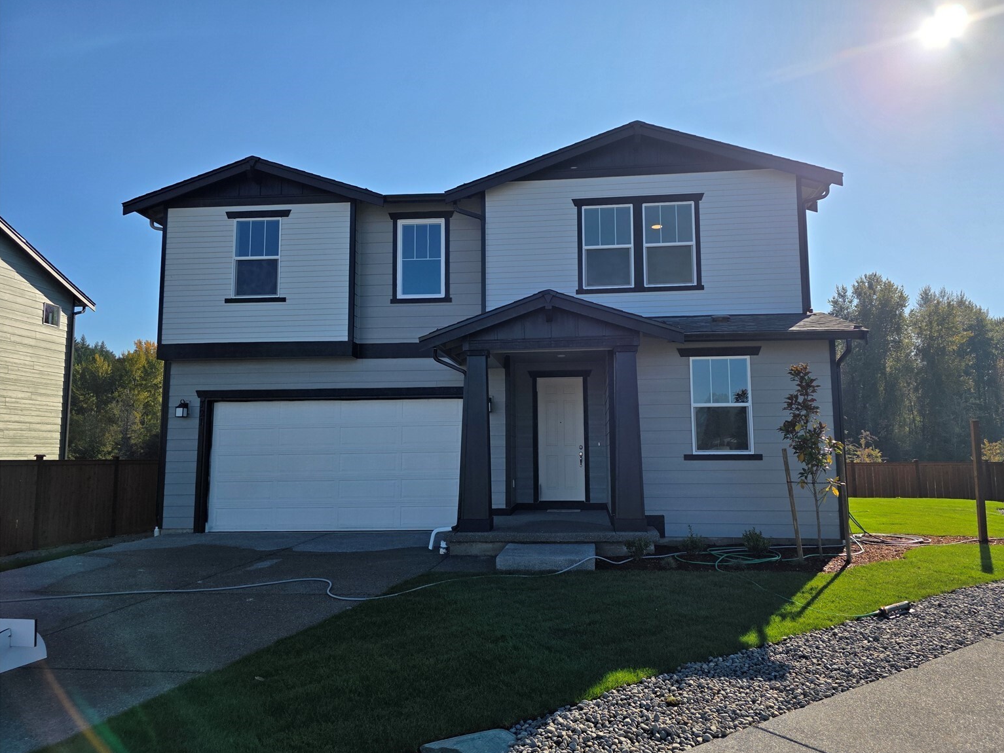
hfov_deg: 71.6
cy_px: 377
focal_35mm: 24
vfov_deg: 56.8
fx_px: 696
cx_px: 523
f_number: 1.7
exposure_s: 1/7944
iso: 64
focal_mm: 6.3
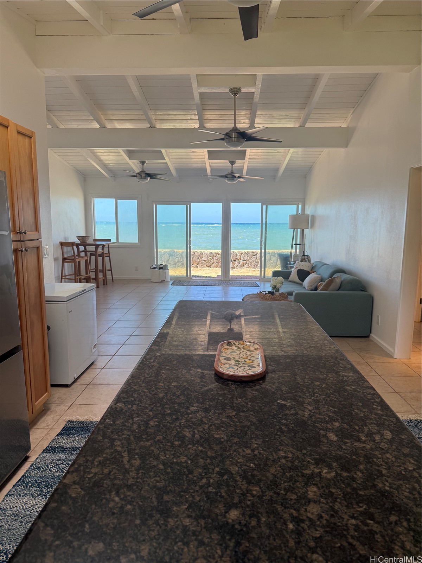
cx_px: 211
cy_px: 282
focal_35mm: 24
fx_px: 390
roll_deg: -0.7
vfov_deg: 71.6
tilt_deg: -8.2
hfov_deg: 56.8
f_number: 1.78
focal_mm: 6.76
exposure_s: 1/528
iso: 100
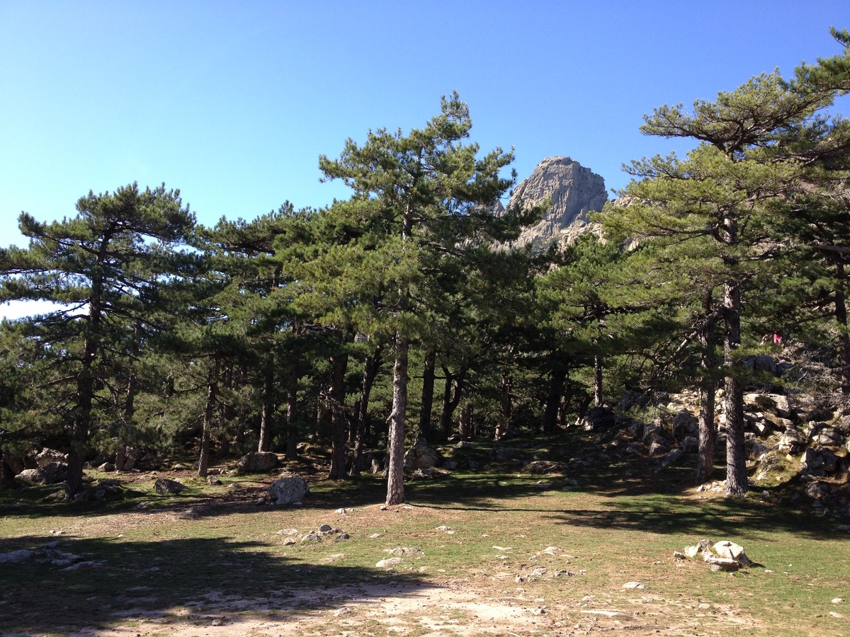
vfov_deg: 40.7
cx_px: 425
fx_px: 859
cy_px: 318
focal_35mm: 35
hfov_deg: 52.6
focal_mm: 4.28
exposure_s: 1/575
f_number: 2.4
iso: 64
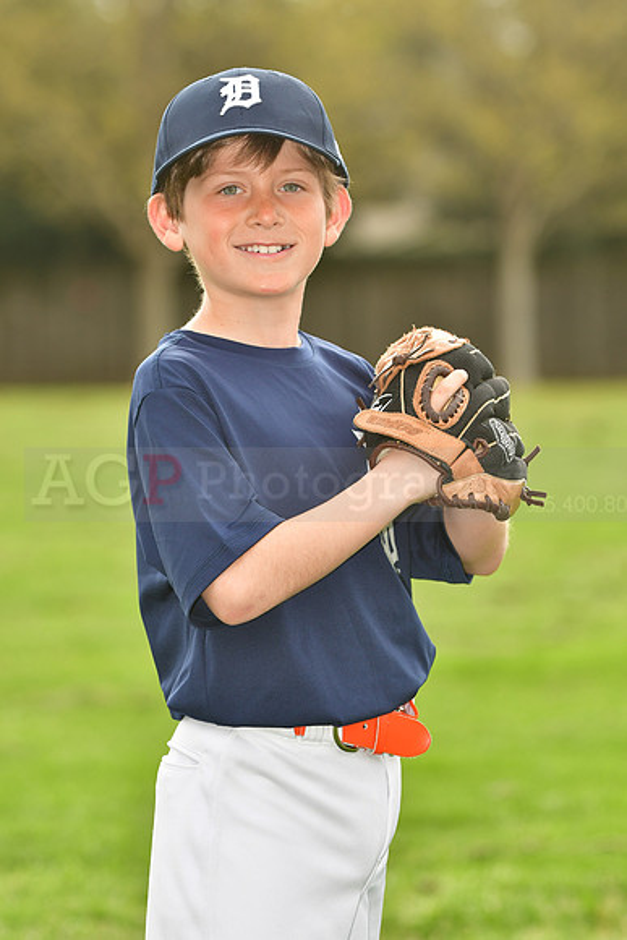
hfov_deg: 5.9
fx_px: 6070
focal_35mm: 232
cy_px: 470
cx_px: 314
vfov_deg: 8.9
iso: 200
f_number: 5
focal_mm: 155
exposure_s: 1/500
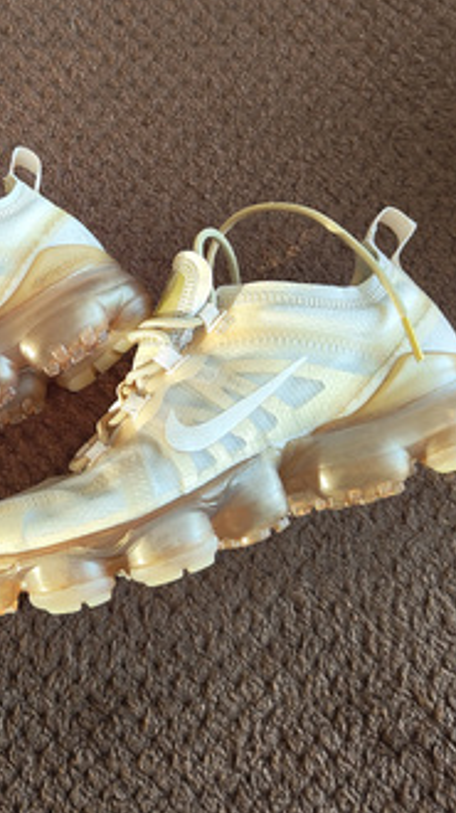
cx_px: 48
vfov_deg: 52.3
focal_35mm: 38
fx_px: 819
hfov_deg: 29.8
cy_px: 305
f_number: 1.88
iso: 425
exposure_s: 1/50
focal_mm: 5.59
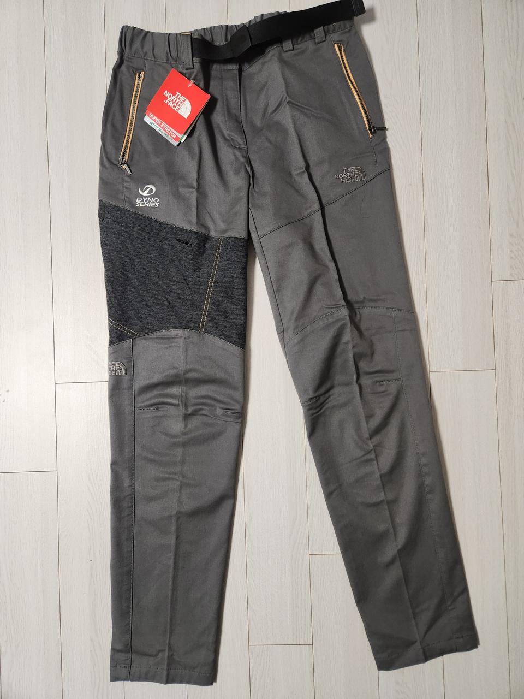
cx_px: 262
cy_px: 350
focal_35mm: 23
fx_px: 464
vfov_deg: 73.9
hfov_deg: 58.9
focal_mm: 5.4
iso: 250
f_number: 1.8
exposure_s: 1/120
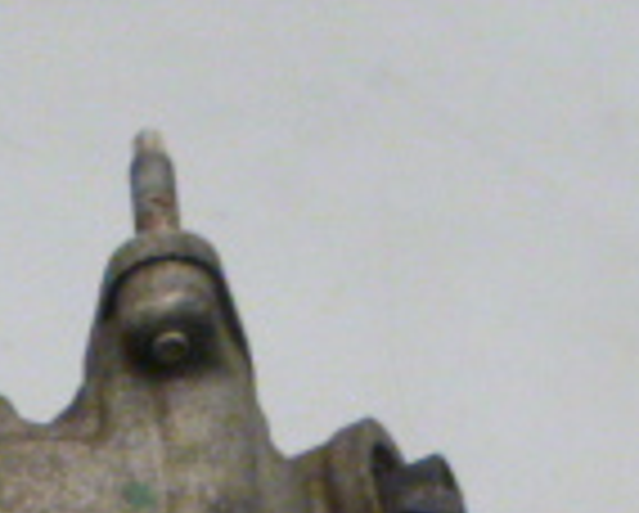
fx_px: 2083
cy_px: 1004
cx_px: 22
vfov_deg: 12.5
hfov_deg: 17.1
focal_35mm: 110
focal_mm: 4.5
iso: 400
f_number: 3.9
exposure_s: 1/60
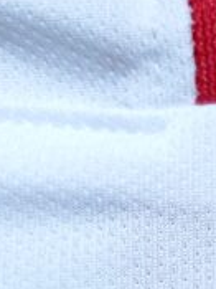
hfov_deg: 15.3
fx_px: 741
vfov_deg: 20.3
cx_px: 325
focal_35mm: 89
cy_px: 367
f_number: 1.5
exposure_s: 1/30
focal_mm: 4.3
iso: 200
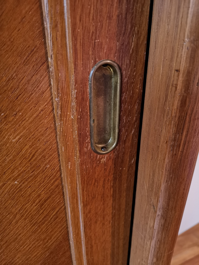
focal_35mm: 27
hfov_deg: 51.4
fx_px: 207
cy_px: 132
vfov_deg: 65.3
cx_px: 100
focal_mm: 3.95
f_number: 1.8
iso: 640
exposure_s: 4
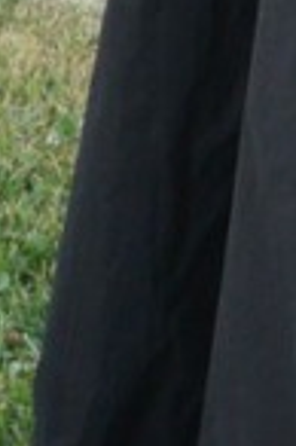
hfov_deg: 5.0
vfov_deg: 7.1
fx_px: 3202
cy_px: -904
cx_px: 890
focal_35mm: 259
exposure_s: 1/160
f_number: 6.3
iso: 2000
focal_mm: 35
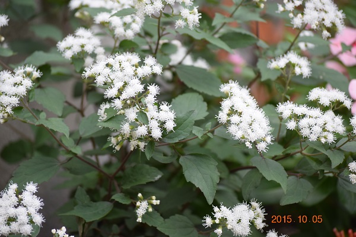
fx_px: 1632
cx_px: 178
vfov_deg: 8.3
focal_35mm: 165
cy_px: 118
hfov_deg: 12.5
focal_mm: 110
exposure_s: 1/160
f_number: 6.3
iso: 400
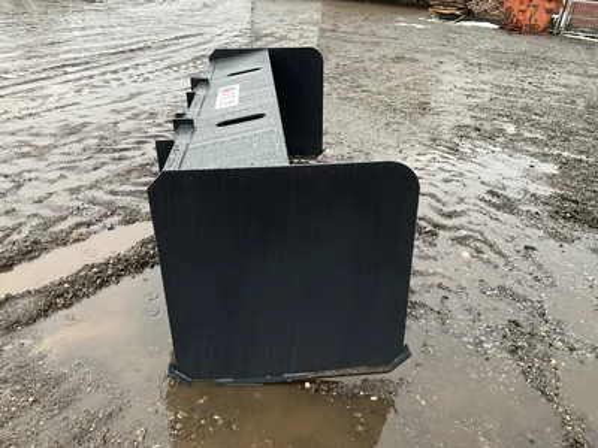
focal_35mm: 29
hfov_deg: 61.7
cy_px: 224
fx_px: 501
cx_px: 299
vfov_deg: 48.2
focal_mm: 3
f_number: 1.8
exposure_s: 1/60
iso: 100
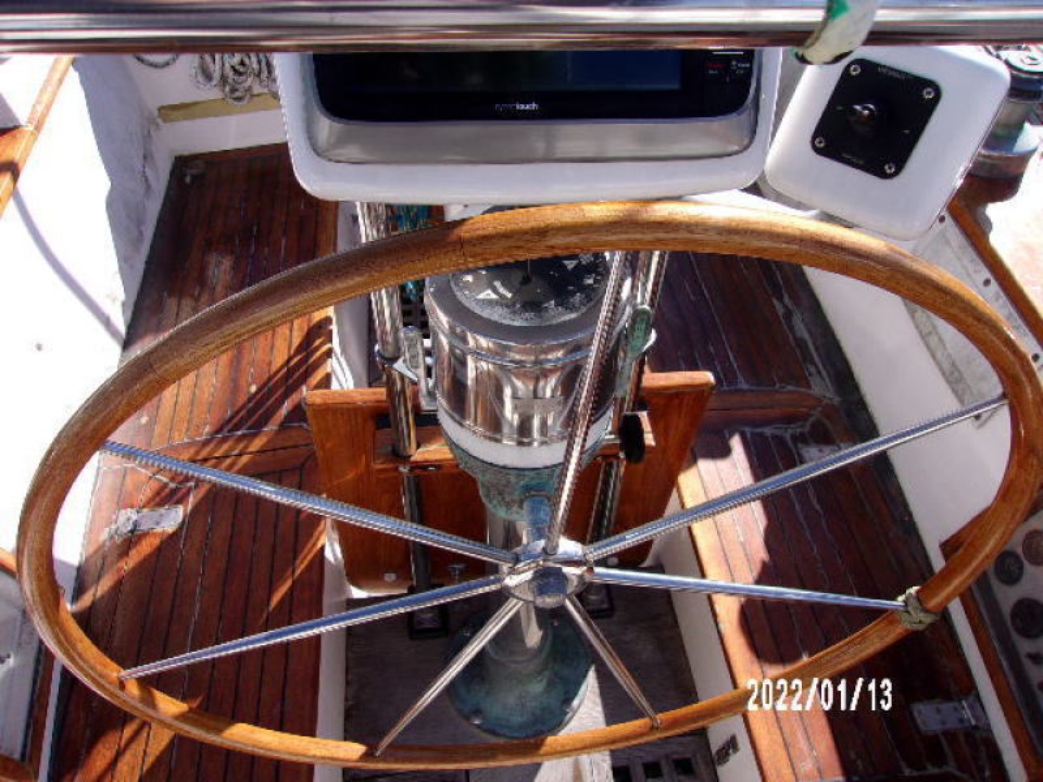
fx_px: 814
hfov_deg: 65.3
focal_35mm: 27
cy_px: 391
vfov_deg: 51.4
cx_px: 522
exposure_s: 1/70
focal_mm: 4.9
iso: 80
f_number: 10.4
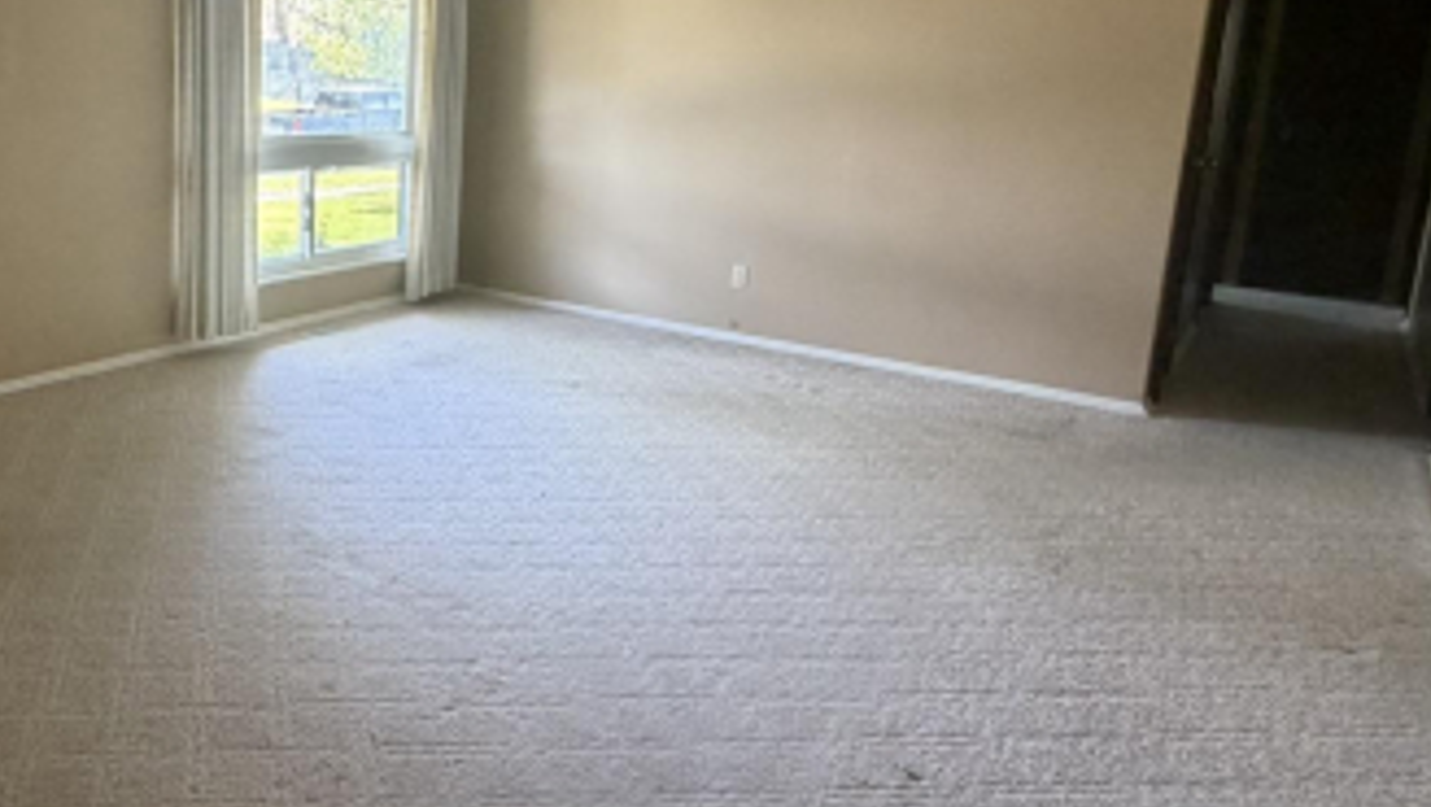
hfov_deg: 59.1
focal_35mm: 31
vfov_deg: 37.5
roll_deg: -0.6
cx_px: 351
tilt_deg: -10.3
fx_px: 1177
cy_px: 279
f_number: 2.2
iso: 320
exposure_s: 1/65
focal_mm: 2.22
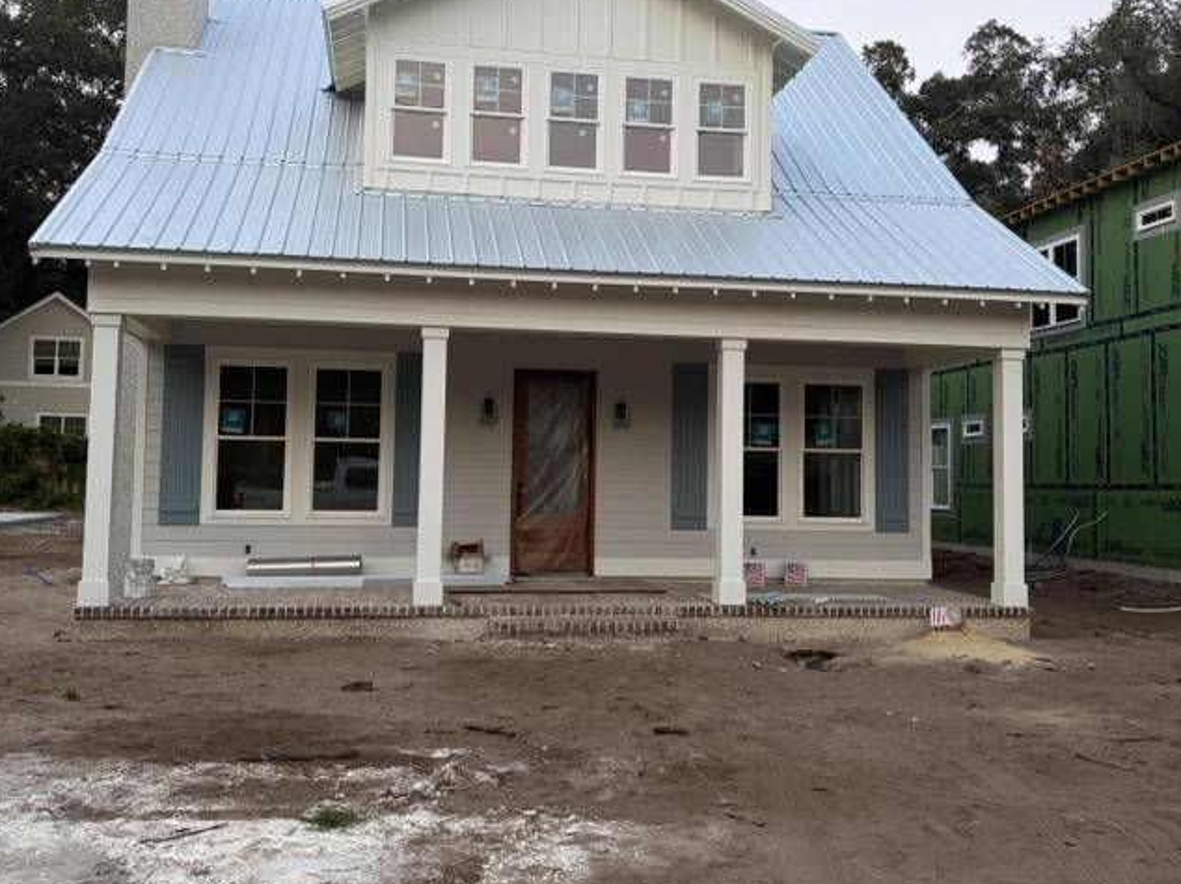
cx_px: 589
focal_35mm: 35
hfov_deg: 52.6
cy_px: 394
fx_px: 1194
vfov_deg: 40.6
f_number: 1.6
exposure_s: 1/89
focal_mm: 5.96
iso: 125
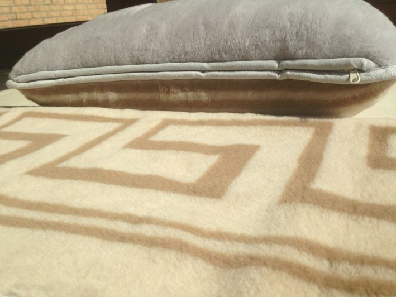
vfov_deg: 43.0
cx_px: 198
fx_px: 378
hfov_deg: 55.3
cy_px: 148
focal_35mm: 33
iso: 50
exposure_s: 1/2008
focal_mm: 4.13
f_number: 2.4
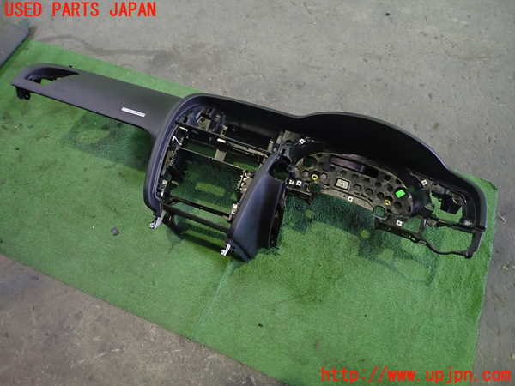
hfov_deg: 69.4
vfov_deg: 54.9
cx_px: 258
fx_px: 372
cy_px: 193
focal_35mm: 25
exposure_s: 1/30
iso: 640
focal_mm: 4.5
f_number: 2
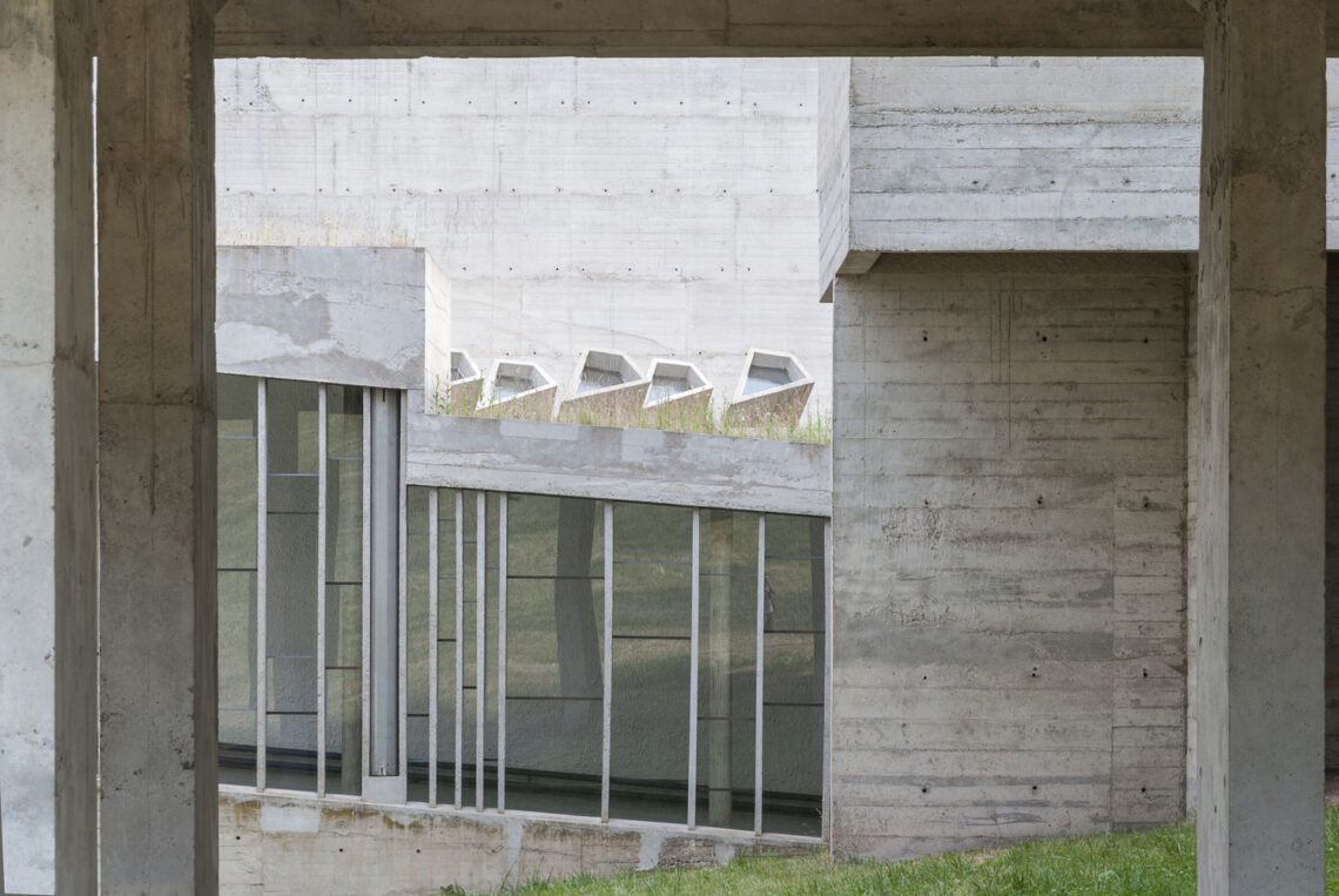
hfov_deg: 19.4
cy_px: 448
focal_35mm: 105
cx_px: 670
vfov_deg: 13.1
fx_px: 3910
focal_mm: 70
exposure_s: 1/80
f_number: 5.6
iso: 100
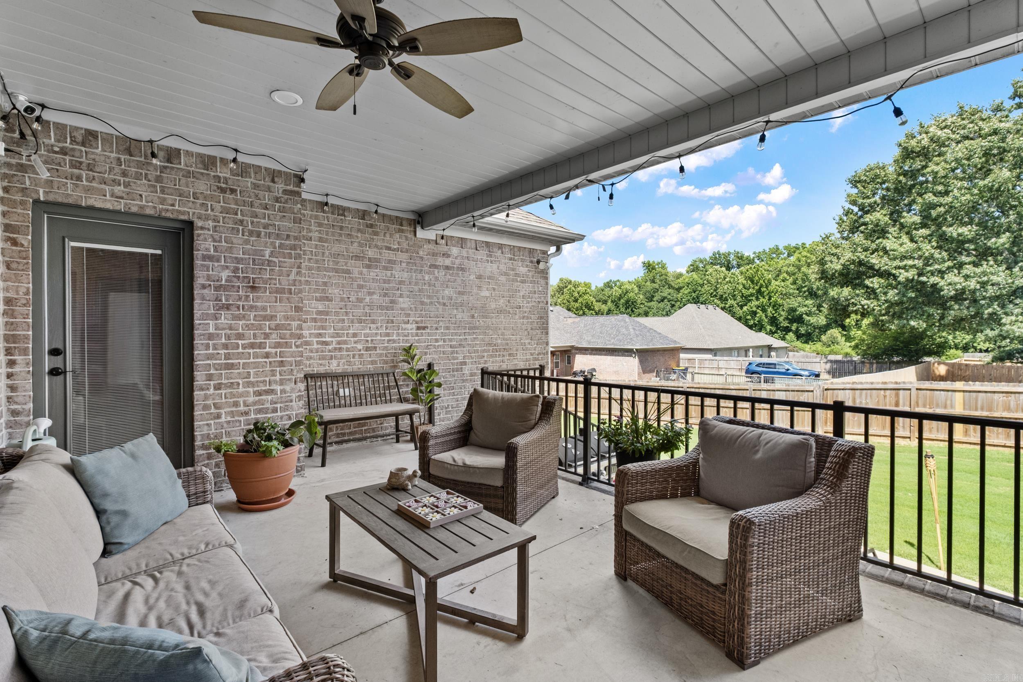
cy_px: 341
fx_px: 426
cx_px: 512
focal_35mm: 15
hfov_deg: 100.4
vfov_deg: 77.3
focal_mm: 10
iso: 400
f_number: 8
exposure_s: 1/20
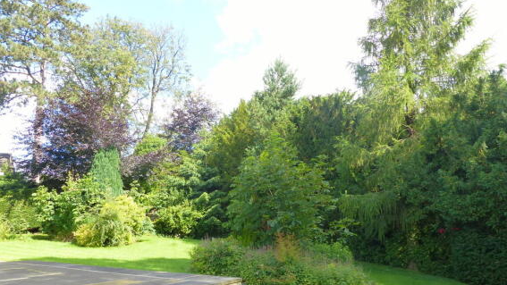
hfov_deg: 67.9
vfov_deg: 41.0
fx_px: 376
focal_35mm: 28
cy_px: 187
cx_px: 260
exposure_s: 1/200
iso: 160
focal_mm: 4.5
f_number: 4
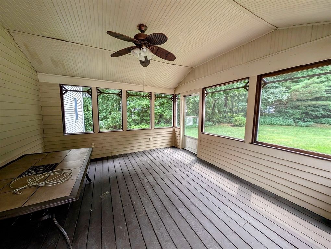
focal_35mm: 12
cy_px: 124
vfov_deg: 94.6
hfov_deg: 110.5
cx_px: 166
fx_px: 115
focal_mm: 2.23
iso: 39
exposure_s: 1/106
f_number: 1.95
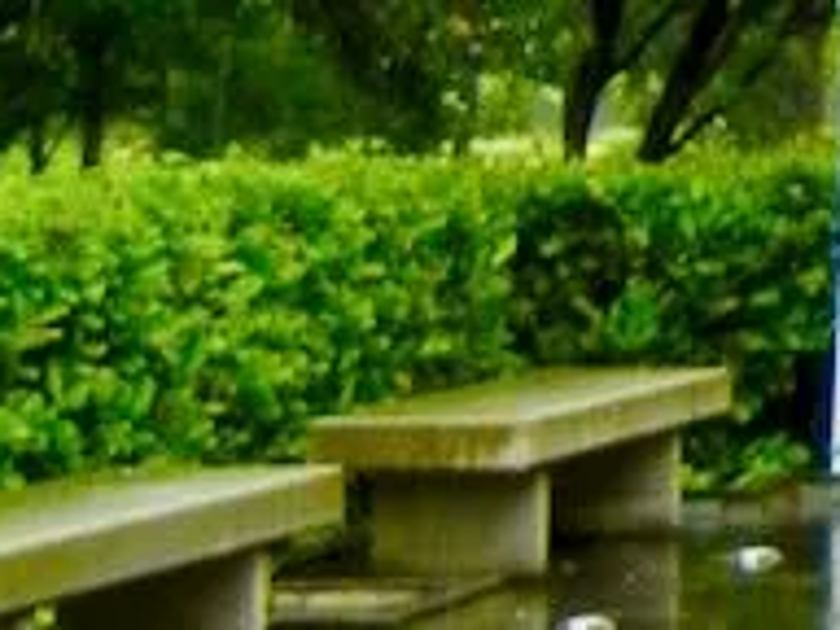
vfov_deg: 8.8
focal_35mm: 160
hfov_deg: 10.4
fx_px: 3883
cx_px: 2091
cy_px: -560
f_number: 3.5
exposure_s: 1/208
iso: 160
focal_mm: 5.4
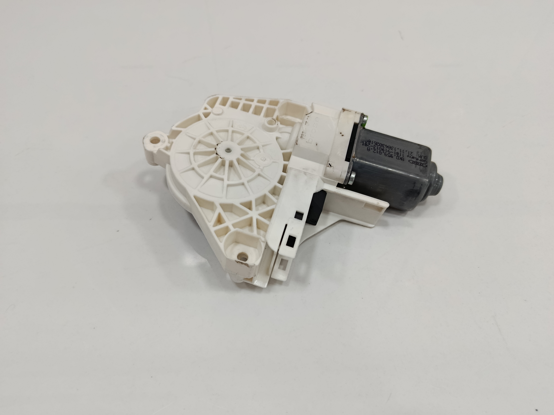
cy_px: 208
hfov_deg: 71.6
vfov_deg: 56.8
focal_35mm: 24
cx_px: 277
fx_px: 384
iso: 685
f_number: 1.7
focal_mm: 5.24
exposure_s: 1/100
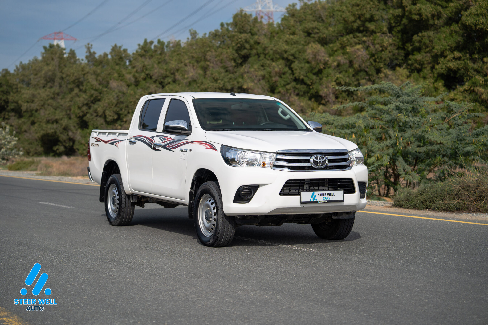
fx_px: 949
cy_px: 162
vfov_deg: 19.5
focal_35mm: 70
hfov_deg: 28.8
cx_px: 244
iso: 200
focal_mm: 70
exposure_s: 1/640
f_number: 2.8
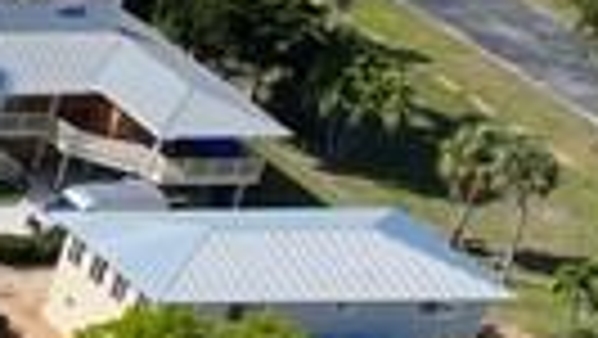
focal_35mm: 201
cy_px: 403
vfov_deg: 6.0
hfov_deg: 7.8
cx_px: -1677
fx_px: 3189
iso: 100
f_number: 3.5
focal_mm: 12.29
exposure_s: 1/2000
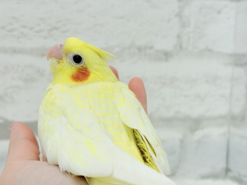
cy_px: 92
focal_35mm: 52
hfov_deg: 36.8
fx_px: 371
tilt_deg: -6.0
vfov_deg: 28.0
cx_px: 124
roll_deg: -1.1
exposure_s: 1/100
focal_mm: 5.96
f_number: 1.6
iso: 50
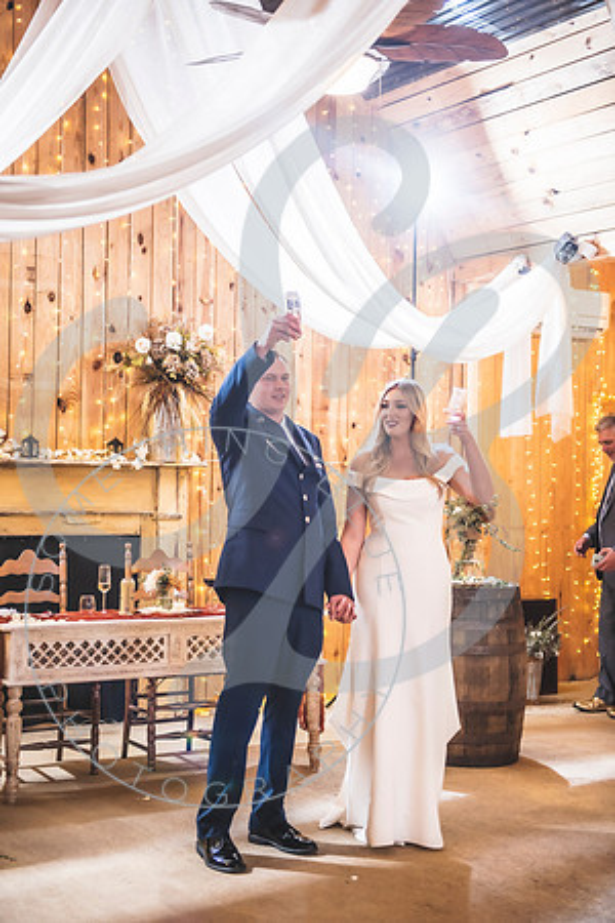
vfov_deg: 36.2
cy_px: 462
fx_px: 1409
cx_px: 308
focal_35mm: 55
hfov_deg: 24.6
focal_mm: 55
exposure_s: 1/125
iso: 500
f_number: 2.8
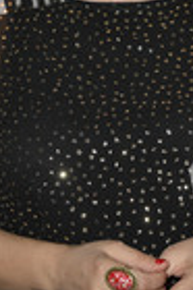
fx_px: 1266
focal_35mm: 157
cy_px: 77
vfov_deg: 13.1
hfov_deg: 8.7
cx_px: 108
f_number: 5.6
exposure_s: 1/160
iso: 1600
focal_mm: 55
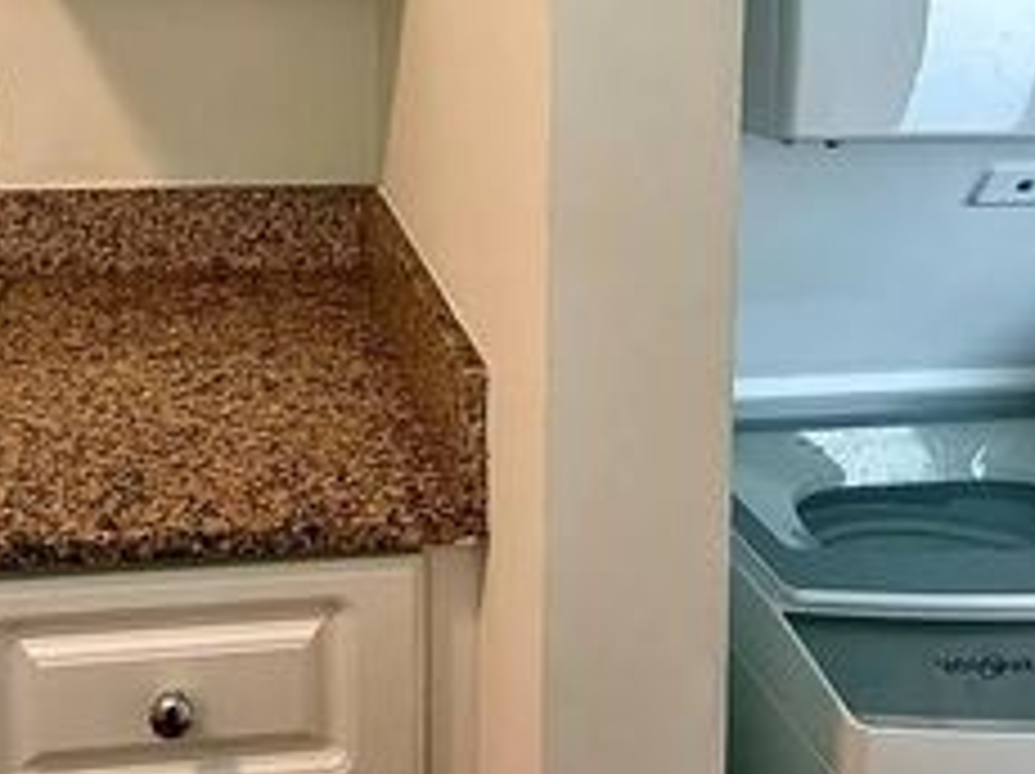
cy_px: -4
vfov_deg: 33.5
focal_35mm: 39
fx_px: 1165
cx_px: 382
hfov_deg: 47.4
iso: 250
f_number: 2.2
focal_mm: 2.22
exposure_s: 1/120
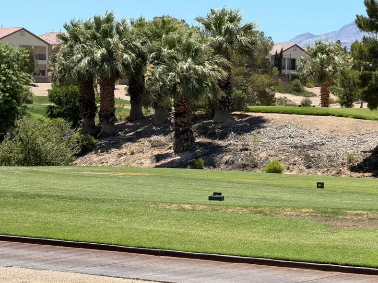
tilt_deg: -1.6
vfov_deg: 11.4
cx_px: 159
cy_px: 161
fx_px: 1420
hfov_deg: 15.2
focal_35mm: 130
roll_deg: -0.8
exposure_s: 1/638
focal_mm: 16.89
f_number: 2.8
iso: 32
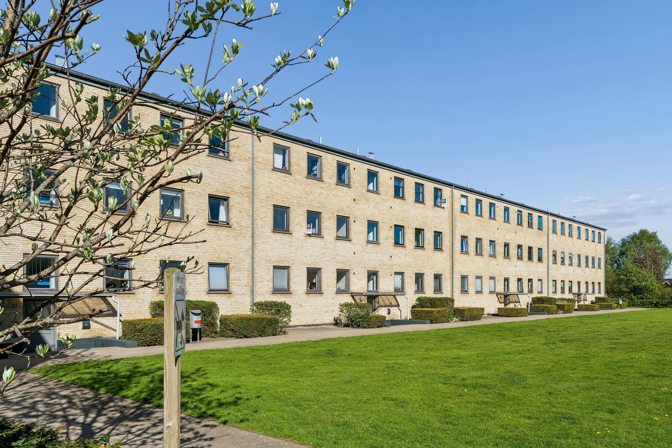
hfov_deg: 65.5
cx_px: 336
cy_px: 224
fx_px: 523
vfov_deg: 46.4
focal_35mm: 28
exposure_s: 1/1000
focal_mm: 28
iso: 400
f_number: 10
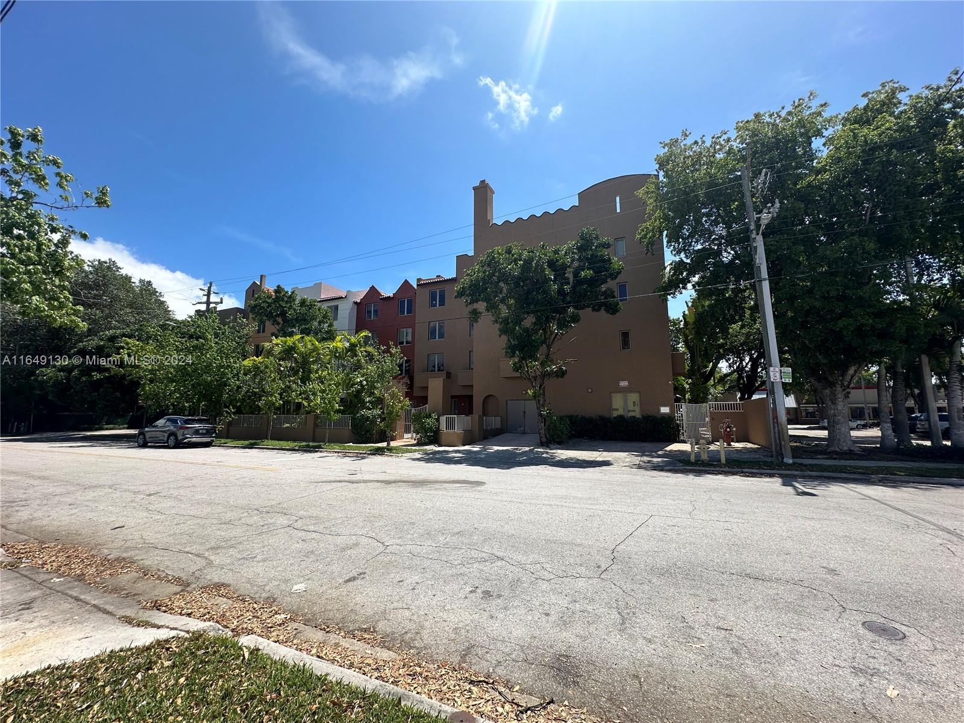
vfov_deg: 85.7
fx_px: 390
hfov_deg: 102.1
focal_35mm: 14
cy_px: 362
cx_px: 482
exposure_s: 1/1511
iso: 40
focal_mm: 2.22
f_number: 2.2
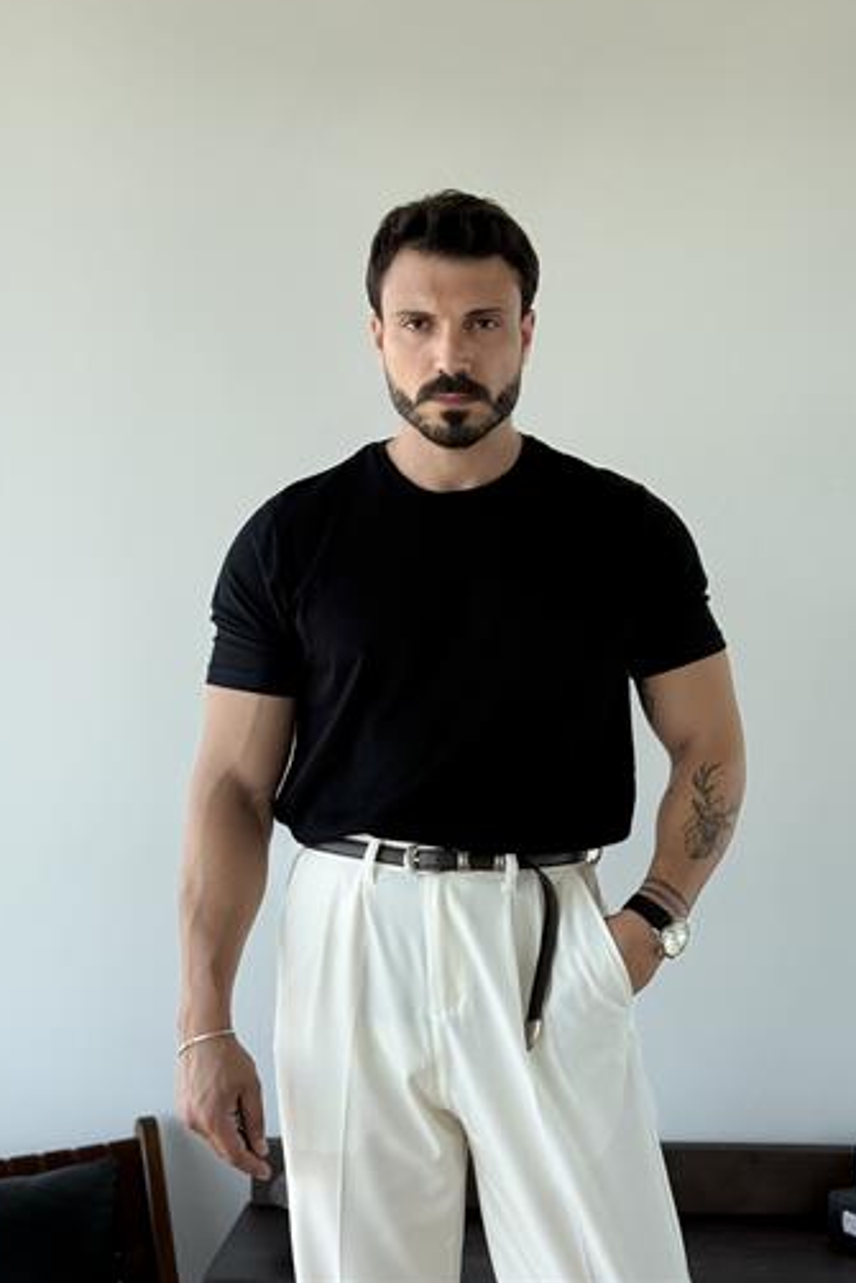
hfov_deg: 25.5
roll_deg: -0.3
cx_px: 480
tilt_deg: +1.8
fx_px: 1889
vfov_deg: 37.5
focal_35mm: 53
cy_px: 604
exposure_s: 1/442
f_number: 1.78
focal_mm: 6.76
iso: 80
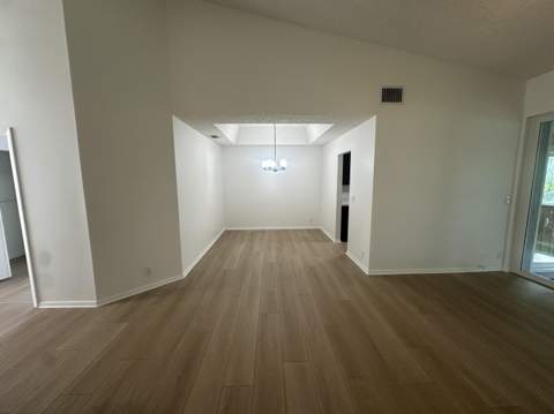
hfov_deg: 102.1
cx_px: 277
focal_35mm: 14
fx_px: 224
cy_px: 207
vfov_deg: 85.6
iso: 160
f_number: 2.2
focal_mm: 2.22
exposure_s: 1/60
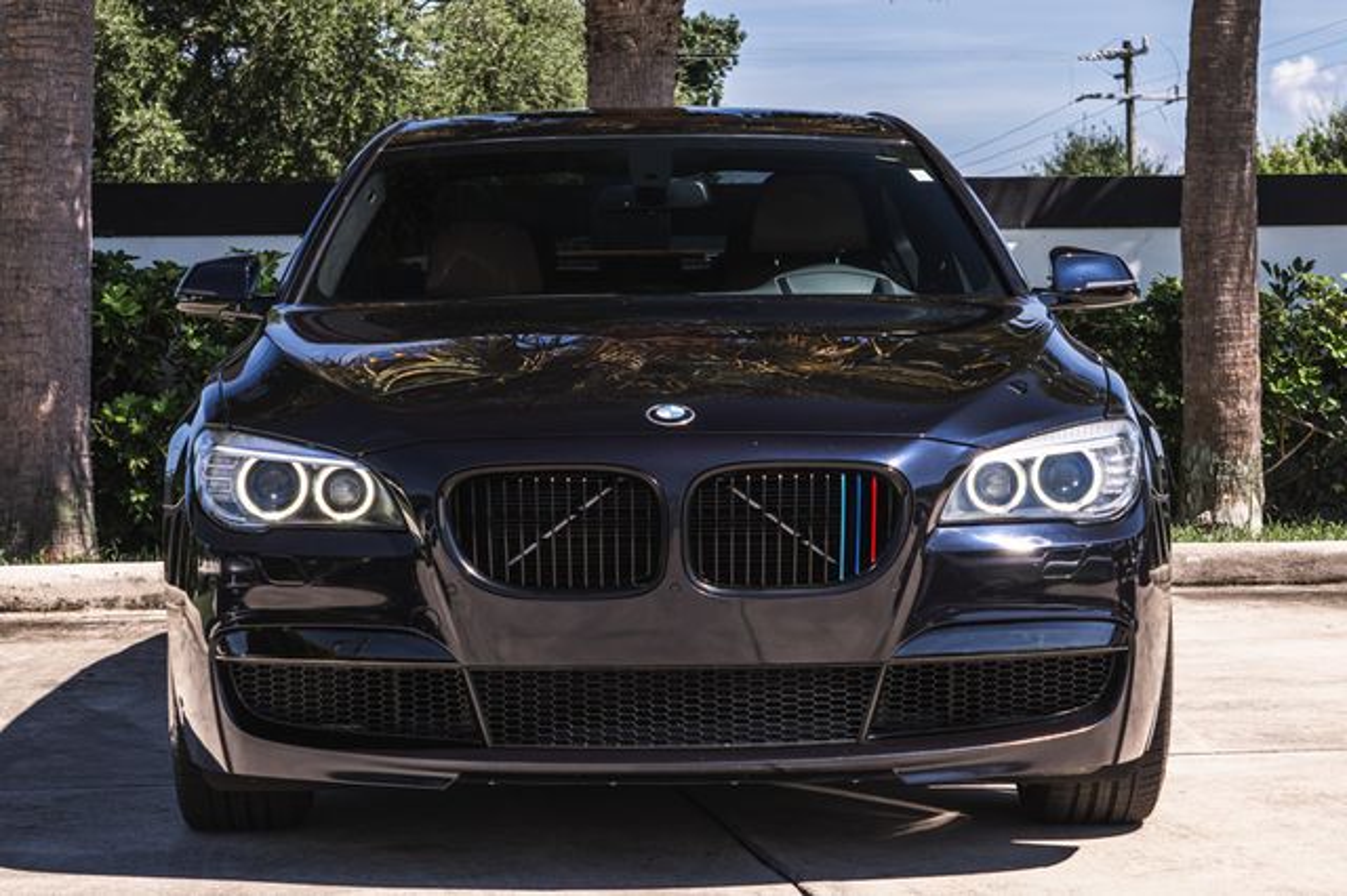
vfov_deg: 14.9
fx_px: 3431
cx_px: 659
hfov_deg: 22.2
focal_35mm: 92
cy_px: 410
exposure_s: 1/80
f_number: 8
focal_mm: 57
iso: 160
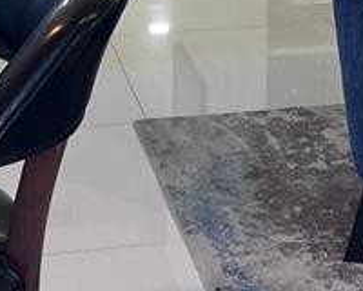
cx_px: 303
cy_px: -173
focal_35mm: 152
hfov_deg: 12.6
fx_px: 1633
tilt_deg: -10.7
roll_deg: -1.3
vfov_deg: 9.8
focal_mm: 5.7
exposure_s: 1/120
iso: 100
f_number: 1.5
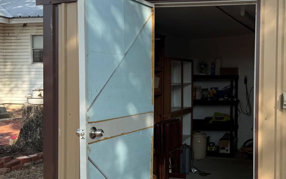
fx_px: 382
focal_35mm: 49
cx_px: 218
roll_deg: +0.5
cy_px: 87
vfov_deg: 26.4
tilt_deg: -1.0
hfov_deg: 39.8
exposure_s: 1/1812
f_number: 1.78
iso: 80
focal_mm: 6.76
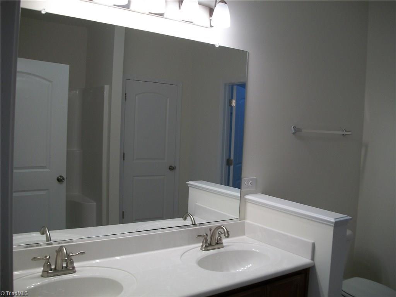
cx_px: 198
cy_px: 148
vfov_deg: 44.2
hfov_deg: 56.8
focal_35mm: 32
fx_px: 366
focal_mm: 5.7
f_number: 2.9
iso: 80
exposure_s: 1/40
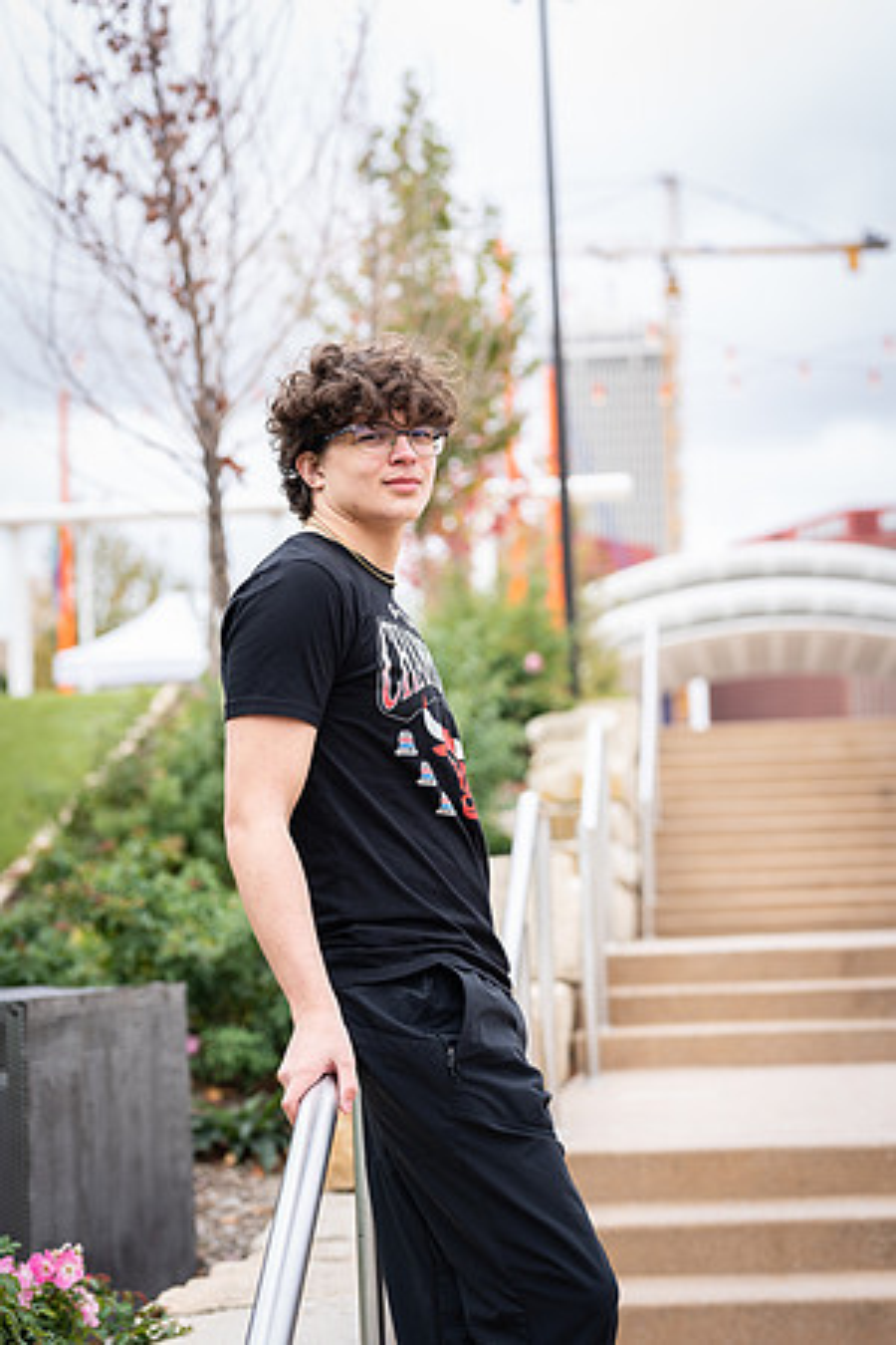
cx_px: 448
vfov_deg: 23.9
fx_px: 3173
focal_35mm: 85
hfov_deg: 16.1
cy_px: 672
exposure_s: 1/125
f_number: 3.5
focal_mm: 85
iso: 50
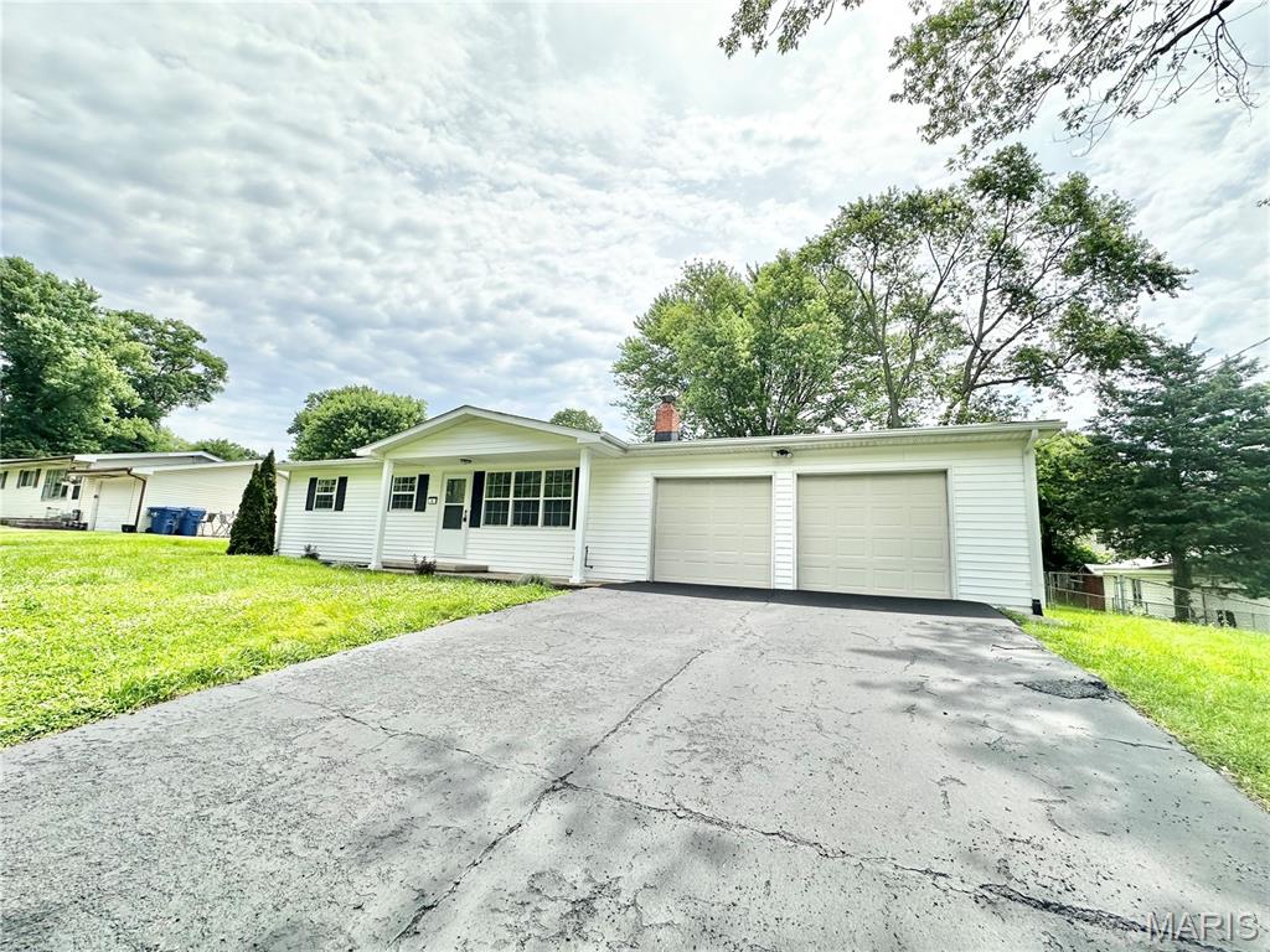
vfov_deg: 85.7
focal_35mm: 14
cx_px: 635
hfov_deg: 102.1
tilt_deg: +9.2
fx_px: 514
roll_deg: -2.5
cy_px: 476
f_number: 2.2
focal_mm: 2.22
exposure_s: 1/2618
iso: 50
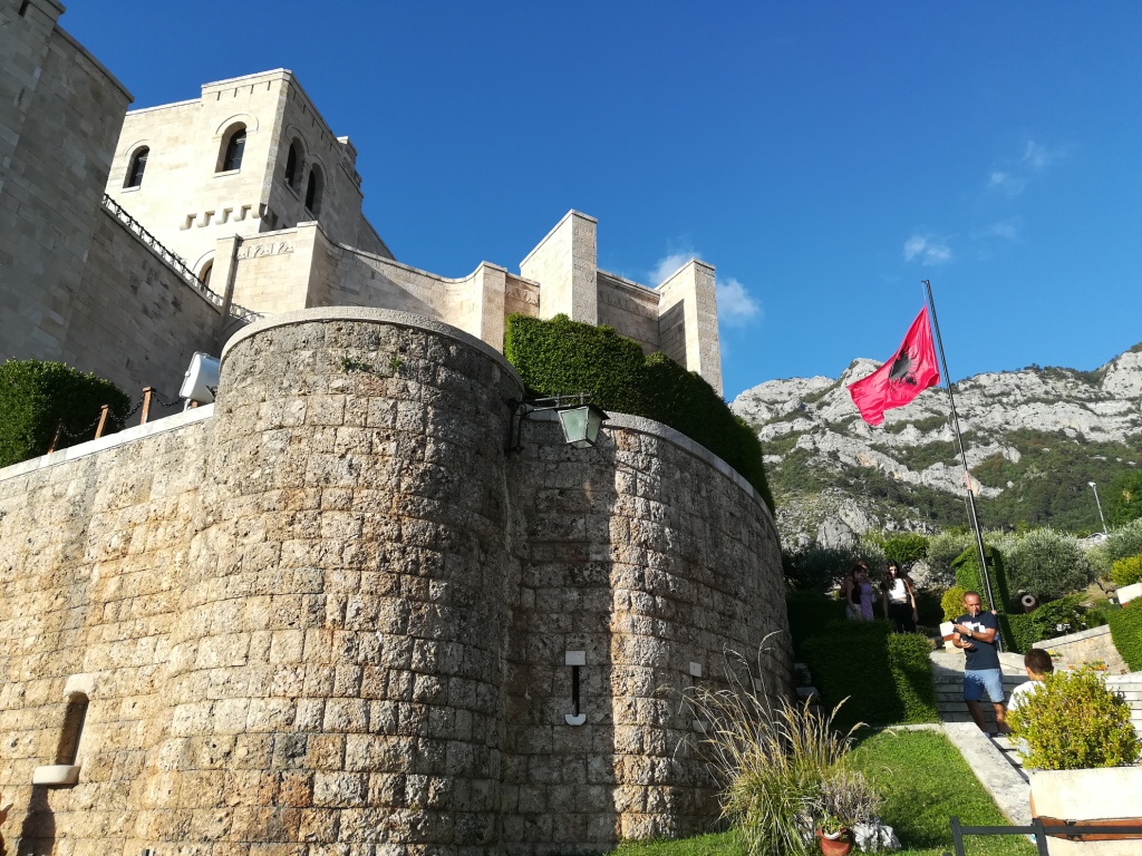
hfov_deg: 67.3
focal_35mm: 26
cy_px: 428
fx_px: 858
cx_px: 571
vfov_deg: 53.1
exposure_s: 1/704
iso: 50
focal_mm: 3.83
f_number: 2.2
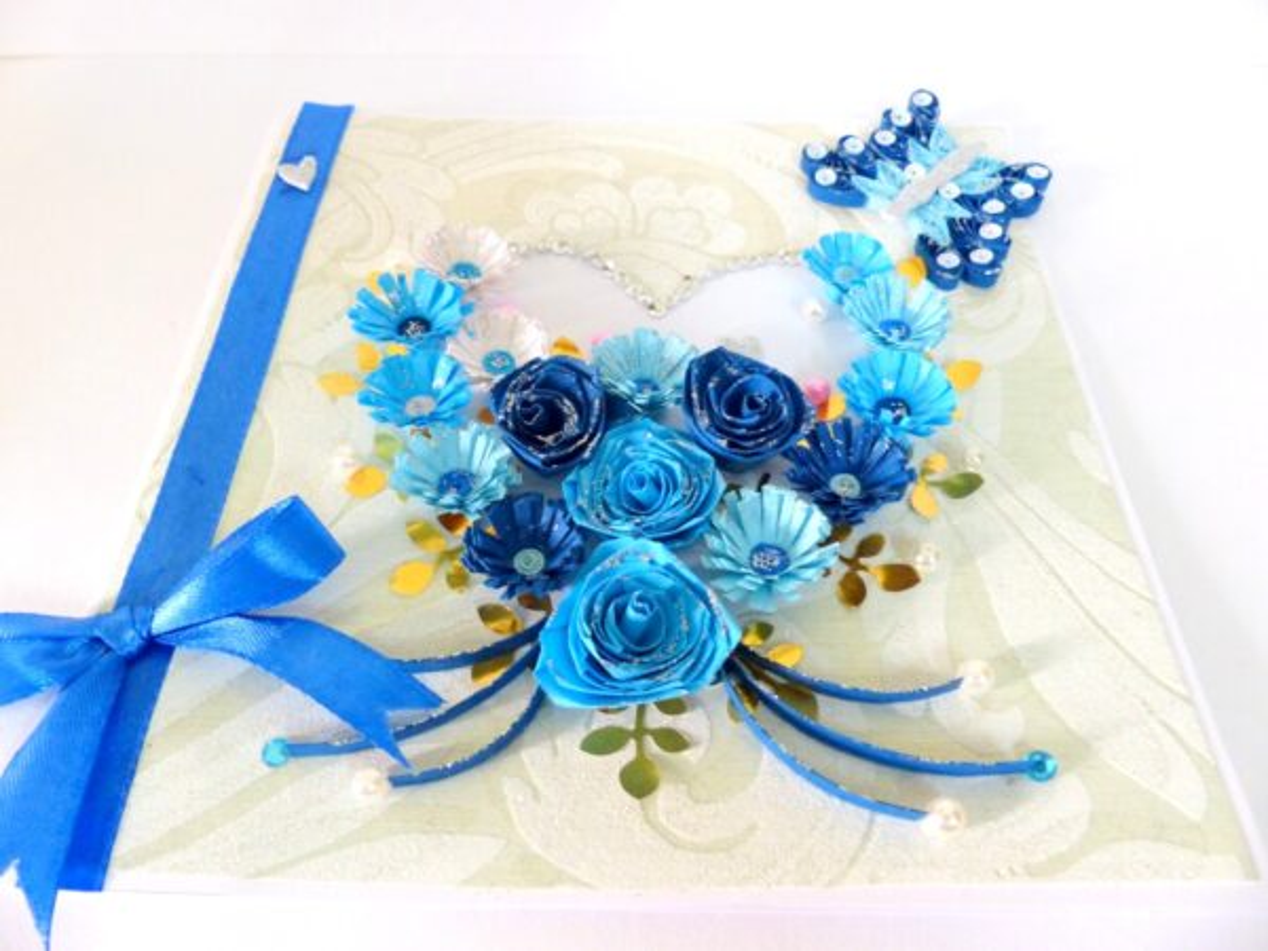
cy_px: 476
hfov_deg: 69.4
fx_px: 916
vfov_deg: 54.9
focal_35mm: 25
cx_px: 634
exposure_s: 1/25
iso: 400
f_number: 2.8
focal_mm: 4.5
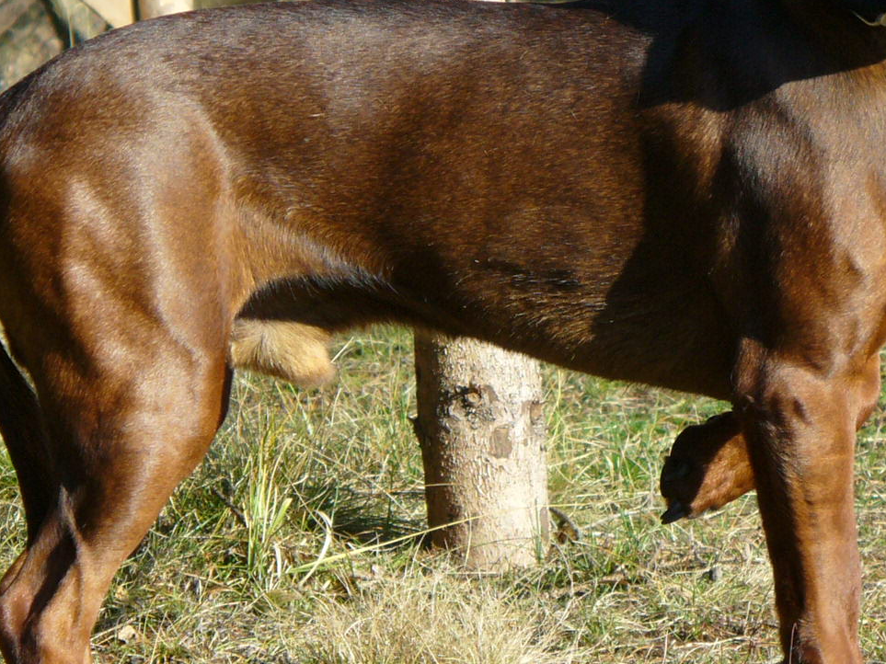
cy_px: 245
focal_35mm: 334
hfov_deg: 5.9
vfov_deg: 4.4
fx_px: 8548
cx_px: 585
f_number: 4
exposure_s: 1/320
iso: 80
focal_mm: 25.9
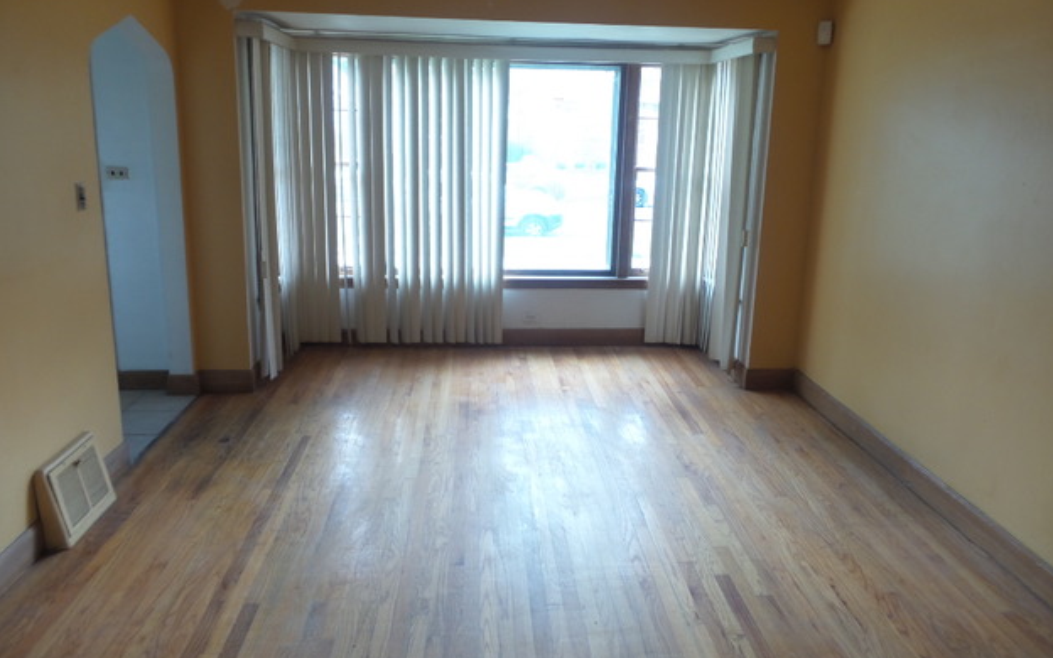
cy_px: 275
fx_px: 717
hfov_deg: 72.5
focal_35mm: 25
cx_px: 537
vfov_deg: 49.1
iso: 100
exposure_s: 1/30
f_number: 2.8
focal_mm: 4.1
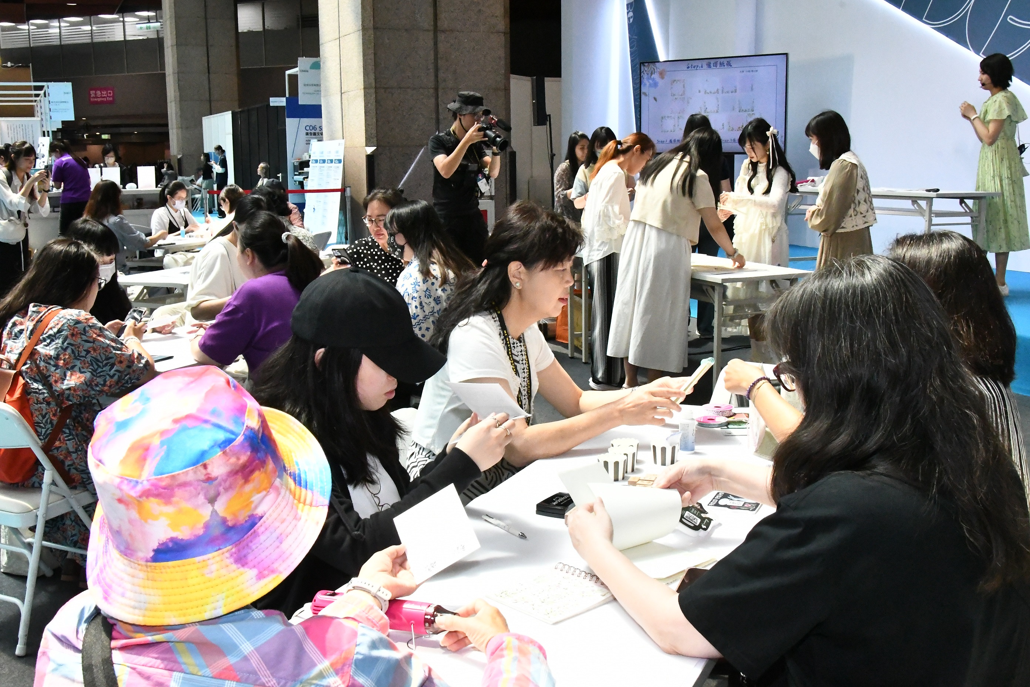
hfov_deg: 49.6
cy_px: 344
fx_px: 1116
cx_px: 515
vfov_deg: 34.2
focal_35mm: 39
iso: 12800
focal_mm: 26
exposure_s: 1/250
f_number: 19
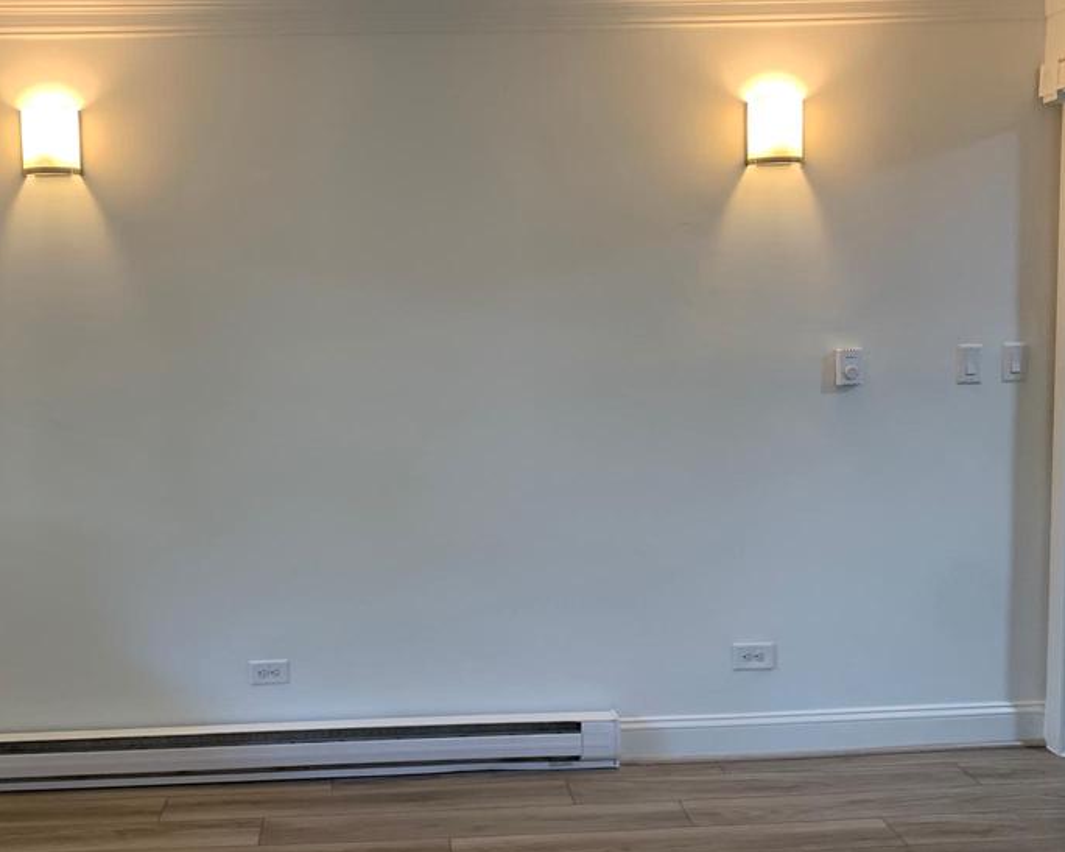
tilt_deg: -6.5
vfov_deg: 39.1
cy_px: 422
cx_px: 422
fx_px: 1198
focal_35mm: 38
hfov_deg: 47.6
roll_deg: +1.9
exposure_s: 1/60
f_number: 1.8
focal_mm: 4.25
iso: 125
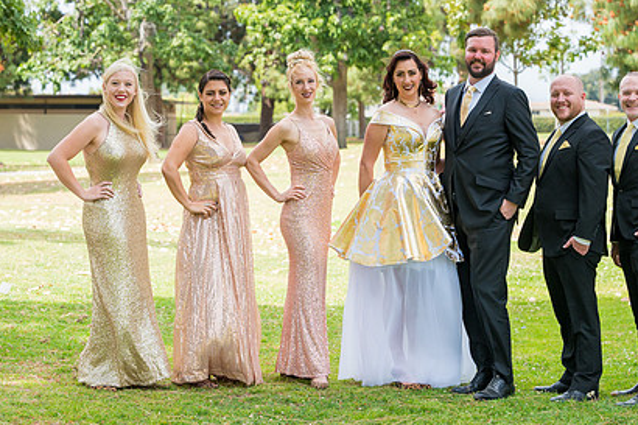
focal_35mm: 99
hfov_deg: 20.6
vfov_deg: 13.8
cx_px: 423
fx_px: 1754
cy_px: 174
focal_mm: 70
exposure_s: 1/2500
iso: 500
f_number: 4
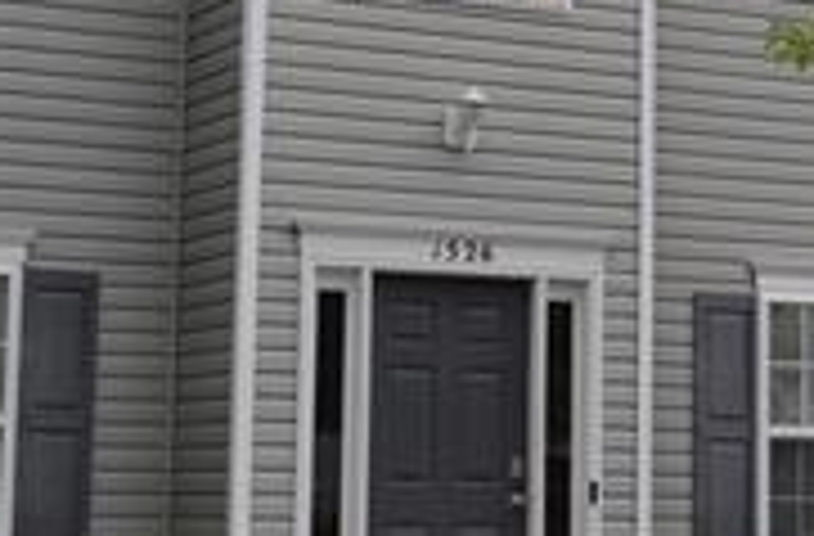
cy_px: 97
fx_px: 2634
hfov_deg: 17.3
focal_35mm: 117
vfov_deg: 11.6
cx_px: 729
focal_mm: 22
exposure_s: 1/200
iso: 100
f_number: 7.1
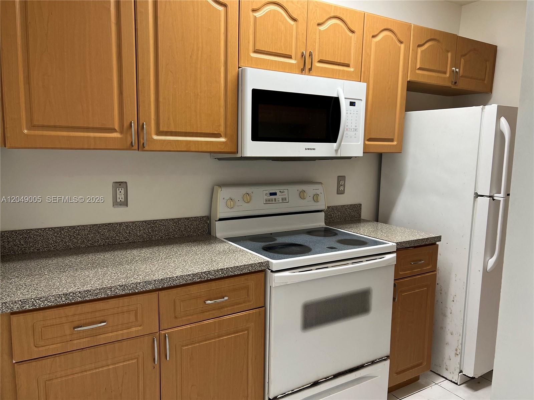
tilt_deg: -7.1
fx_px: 401
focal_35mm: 26
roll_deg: -0.9
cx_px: 267
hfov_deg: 67.3
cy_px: 200
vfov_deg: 53.1
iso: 80
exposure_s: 1/60
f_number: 1.5
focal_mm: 5.7
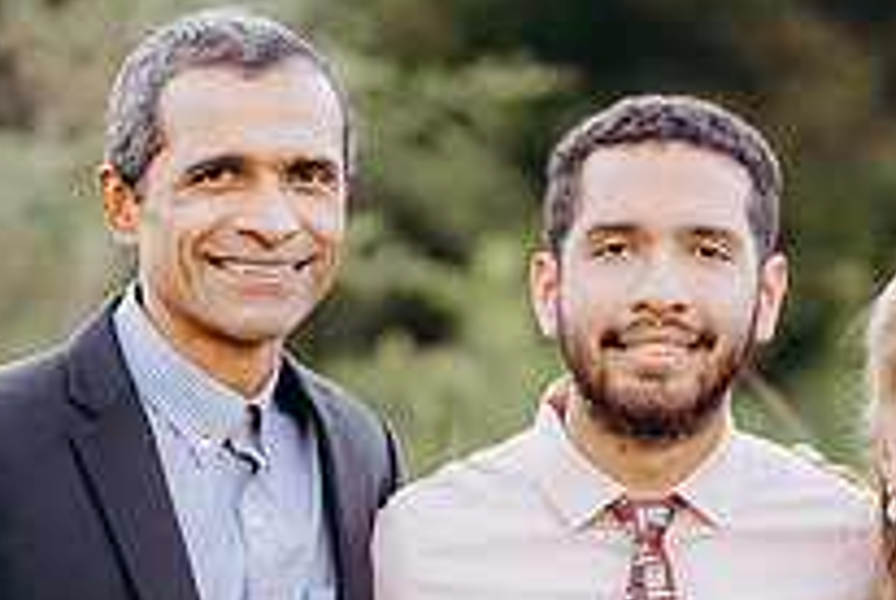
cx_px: 600
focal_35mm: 239
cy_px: 724
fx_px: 5957
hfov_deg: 8.6
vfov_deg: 5.7
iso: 160
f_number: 2.2
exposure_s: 1/200
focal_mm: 85
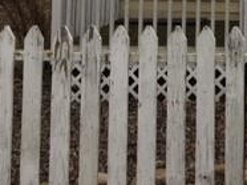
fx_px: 713
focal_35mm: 100
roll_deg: +0.4
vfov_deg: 13.6
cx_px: 331
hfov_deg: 18.2
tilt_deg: +2.8
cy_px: -118
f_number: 2.2
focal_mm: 4.15
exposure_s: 1/147
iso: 25
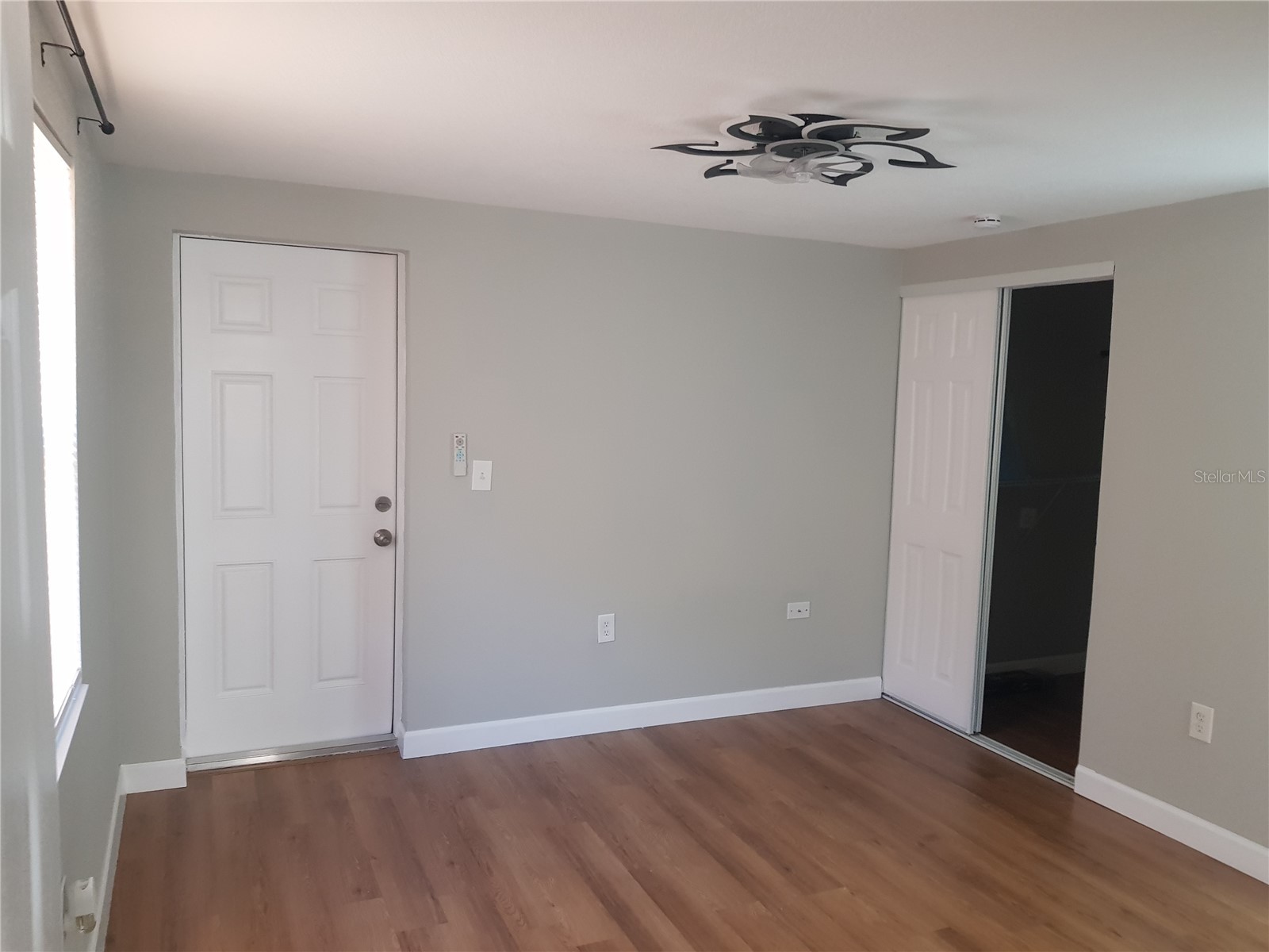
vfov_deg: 53.1
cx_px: 634
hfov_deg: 67.3
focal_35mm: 26
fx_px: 953
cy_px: 476
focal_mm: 4.3
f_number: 1.7
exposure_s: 1/15
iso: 200
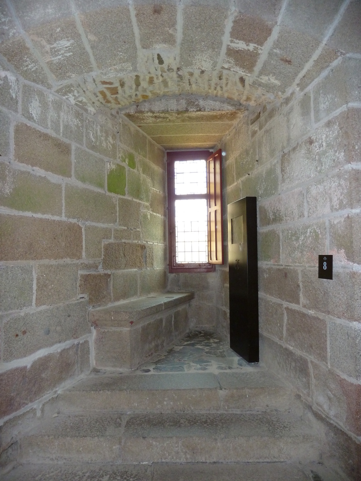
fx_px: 348
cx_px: 180
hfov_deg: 54.9
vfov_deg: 69.4
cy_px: 240
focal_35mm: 25
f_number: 3.3
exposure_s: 1/30
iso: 250
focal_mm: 4.1
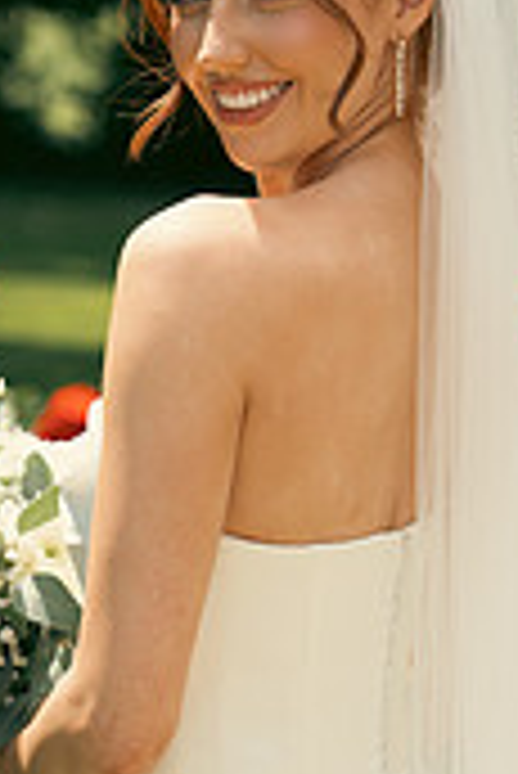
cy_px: 490
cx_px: 72
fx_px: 3942
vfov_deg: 11.2
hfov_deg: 7.5
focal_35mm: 183
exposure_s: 1/1250
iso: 160
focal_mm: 70
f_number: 3.5
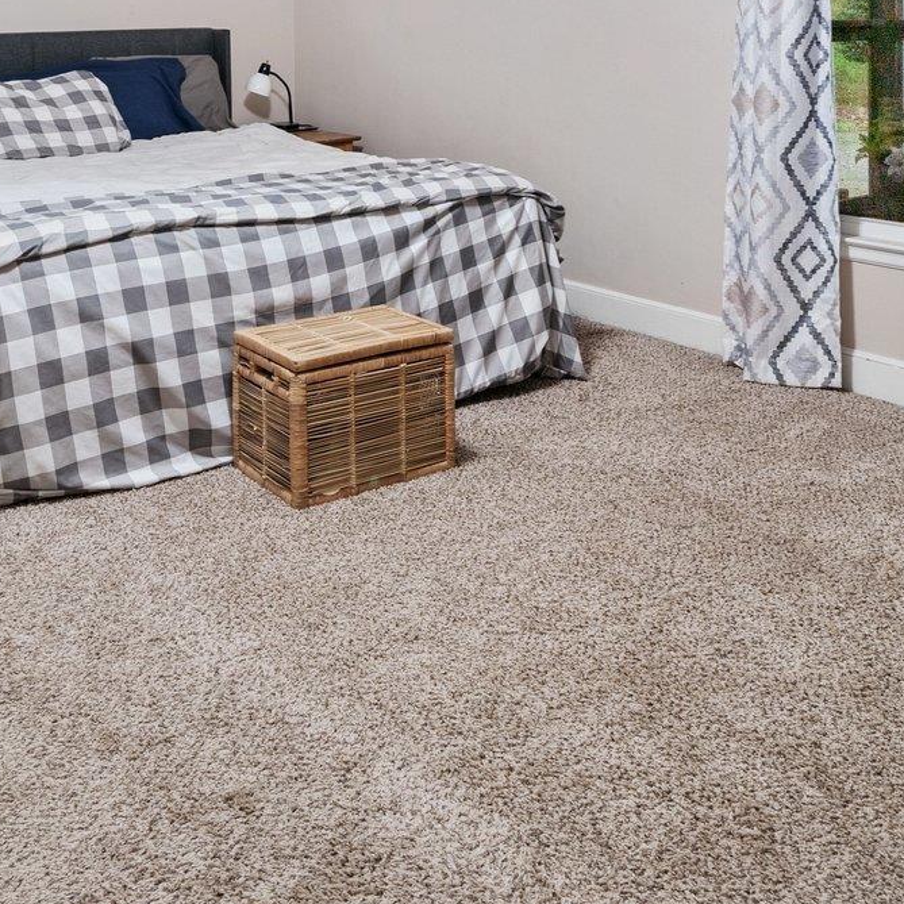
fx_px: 1152
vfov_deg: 38.9
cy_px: 43
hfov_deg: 42.4
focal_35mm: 39
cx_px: 324
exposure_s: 1.6
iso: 320
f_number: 8
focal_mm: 15
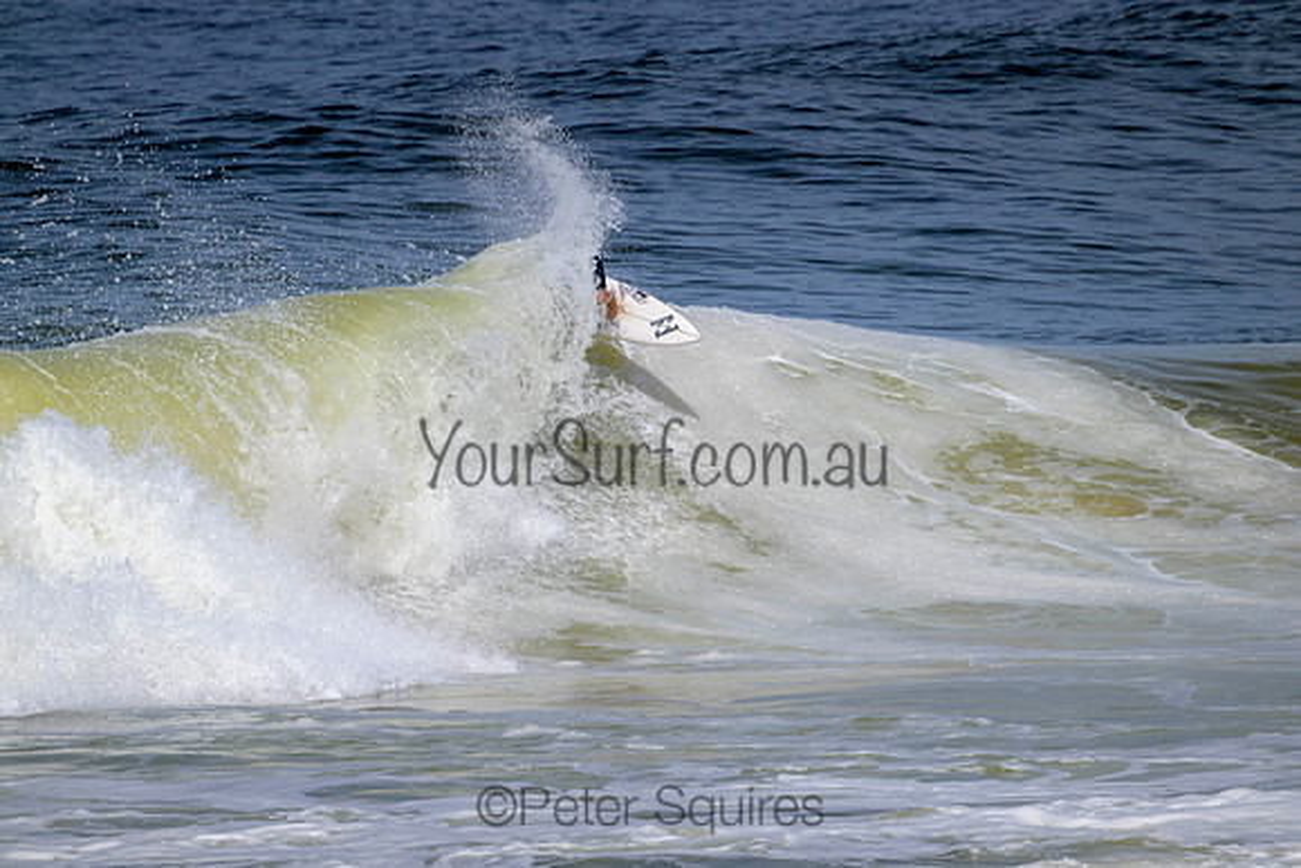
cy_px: 434
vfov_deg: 1.7
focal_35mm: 800
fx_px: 28917
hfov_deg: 2.6
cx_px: 650
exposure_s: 1/2000
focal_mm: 800
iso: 400
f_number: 11
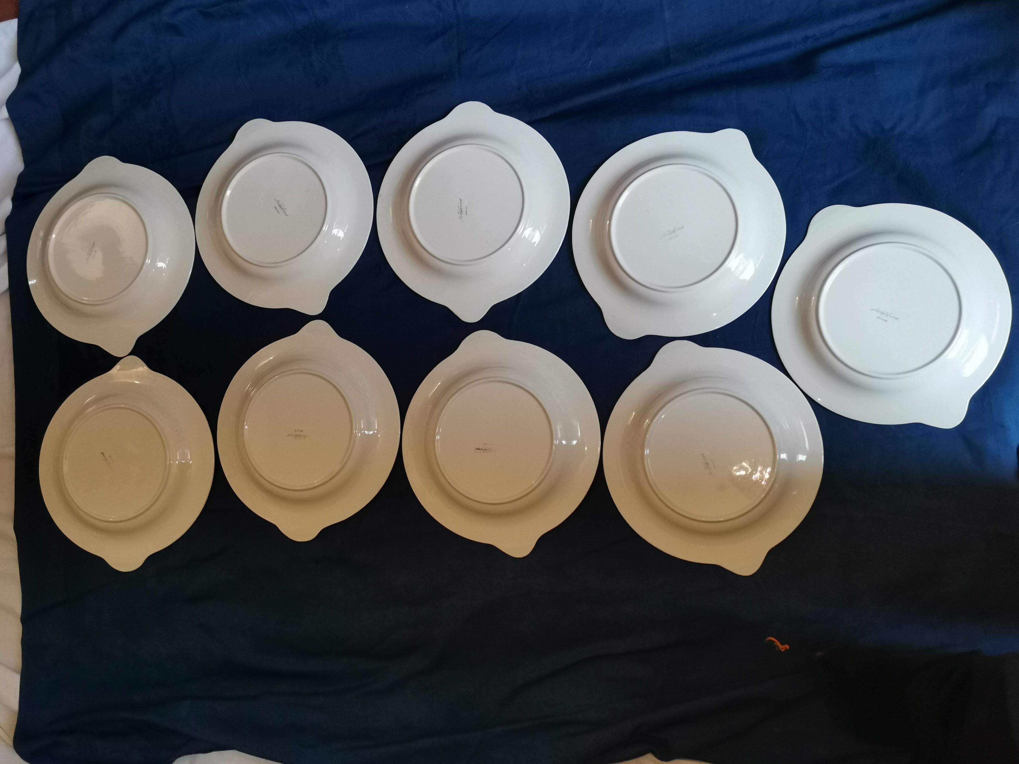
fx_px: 1001
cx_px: 510
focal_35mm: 34
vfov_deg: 41.8
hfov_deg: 54.0
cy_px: 382
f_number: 1.8
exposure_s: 1/120
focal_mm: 4.75
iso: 400
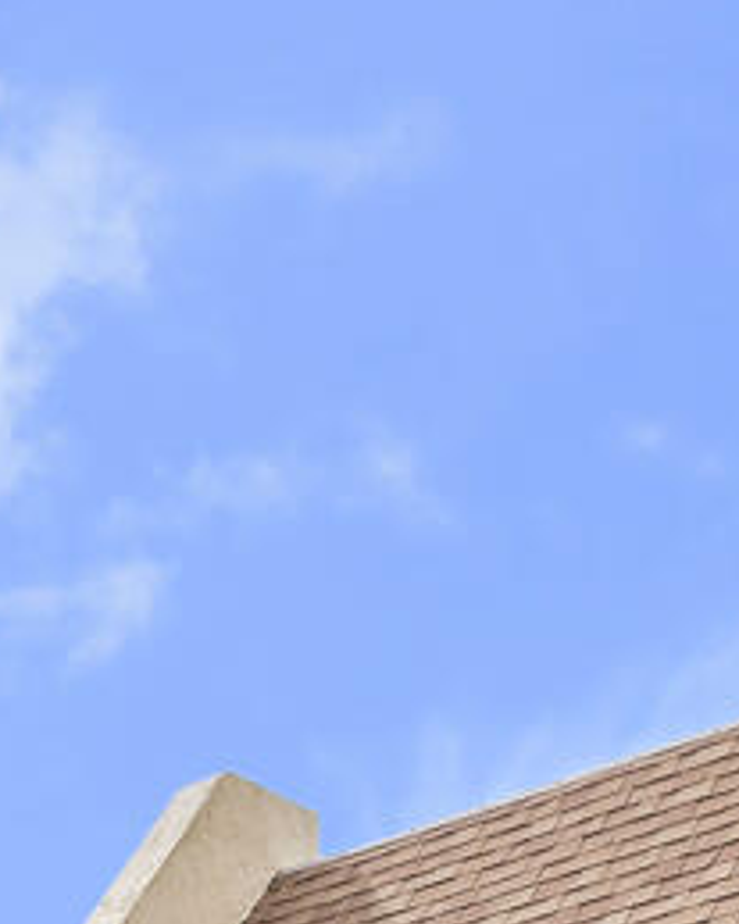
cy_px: 2269
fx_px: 3474
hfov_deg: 10.0
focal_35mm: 127
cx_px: -1239
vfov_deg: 12.0
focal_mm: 14
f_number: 8
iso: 64
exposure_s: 1/60
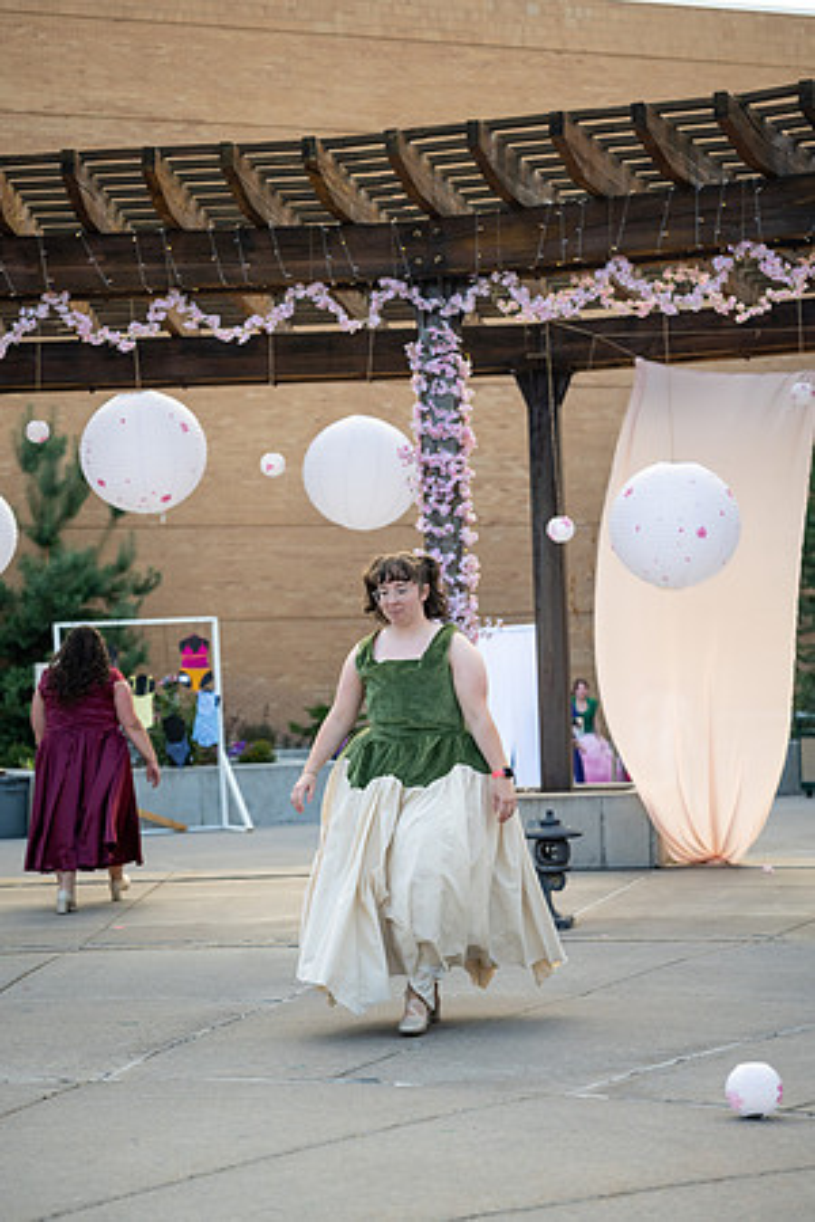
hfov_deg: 19.5
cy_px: 611
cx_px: 408
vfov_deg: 28.8
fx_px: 2377
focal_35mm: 70
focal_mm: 70
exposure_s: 1/800
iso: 500
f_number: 3.2
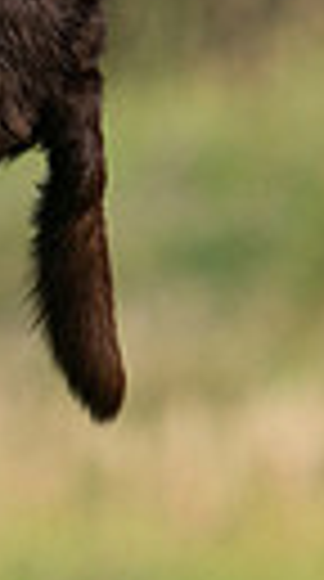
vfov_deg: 0.9
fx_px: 38026
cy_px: -173
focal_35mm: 2475
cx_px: -153
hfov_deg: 0.5
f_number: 6.3
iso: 1250
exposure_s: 1/4000
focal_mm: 524
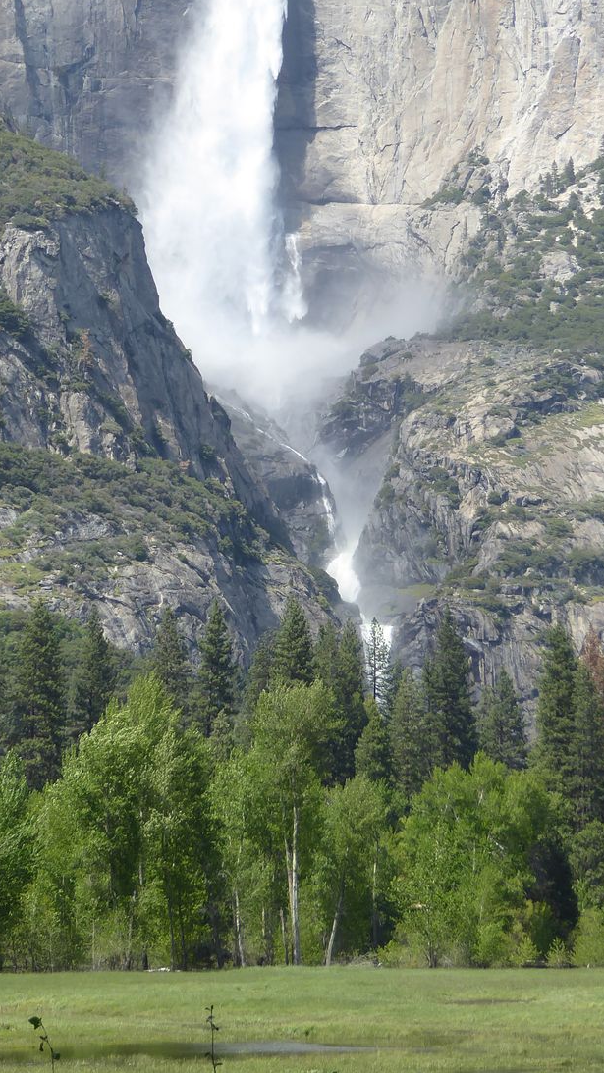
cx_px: 288
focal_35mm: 126
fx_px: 3587
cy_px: 383
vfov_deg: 17.0
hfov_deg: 9.6
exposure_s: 1/250
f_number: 4.6
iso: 80
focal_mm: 13.2
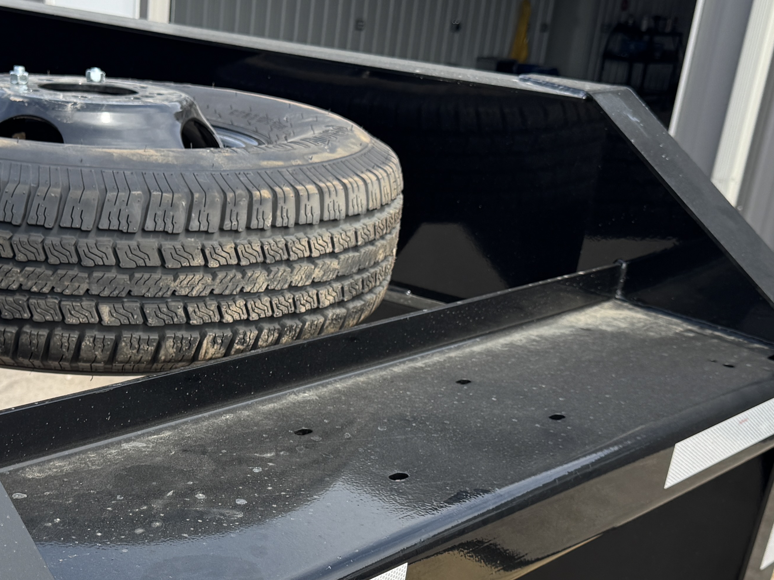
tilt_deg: -22.4
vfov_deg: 27.7
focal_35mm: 52
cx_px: 221
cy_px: 422
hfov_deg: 36.2
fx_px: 1163
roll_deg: -4.1
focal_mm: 6.76
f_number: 1.78
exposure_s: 1/1597
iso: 80
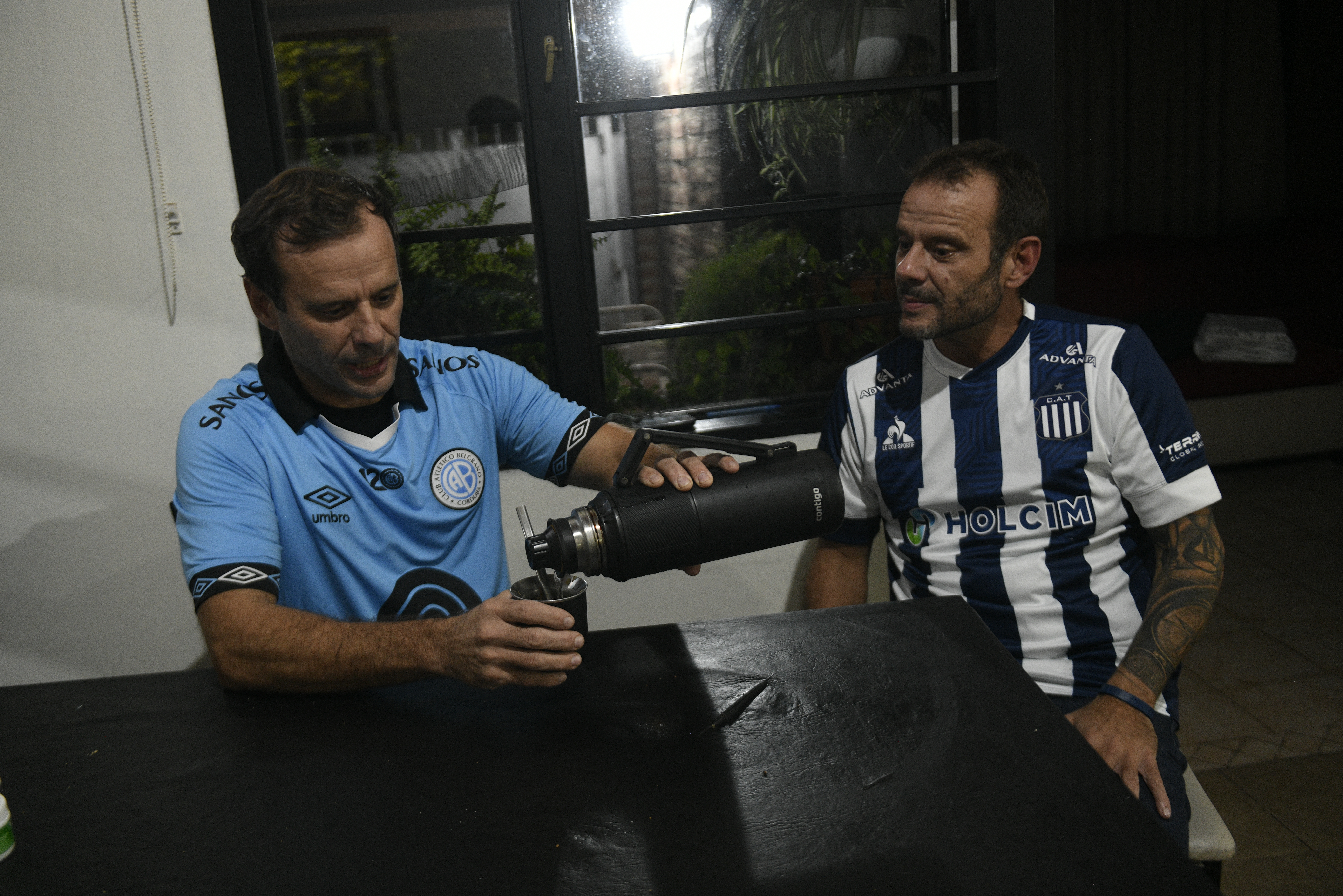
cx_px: 672
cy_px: 448
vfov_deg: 41.1
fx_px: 1194
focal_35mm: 32
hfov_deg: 58.7
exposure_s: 1/50
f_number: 2.8
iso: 1600
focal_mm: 32
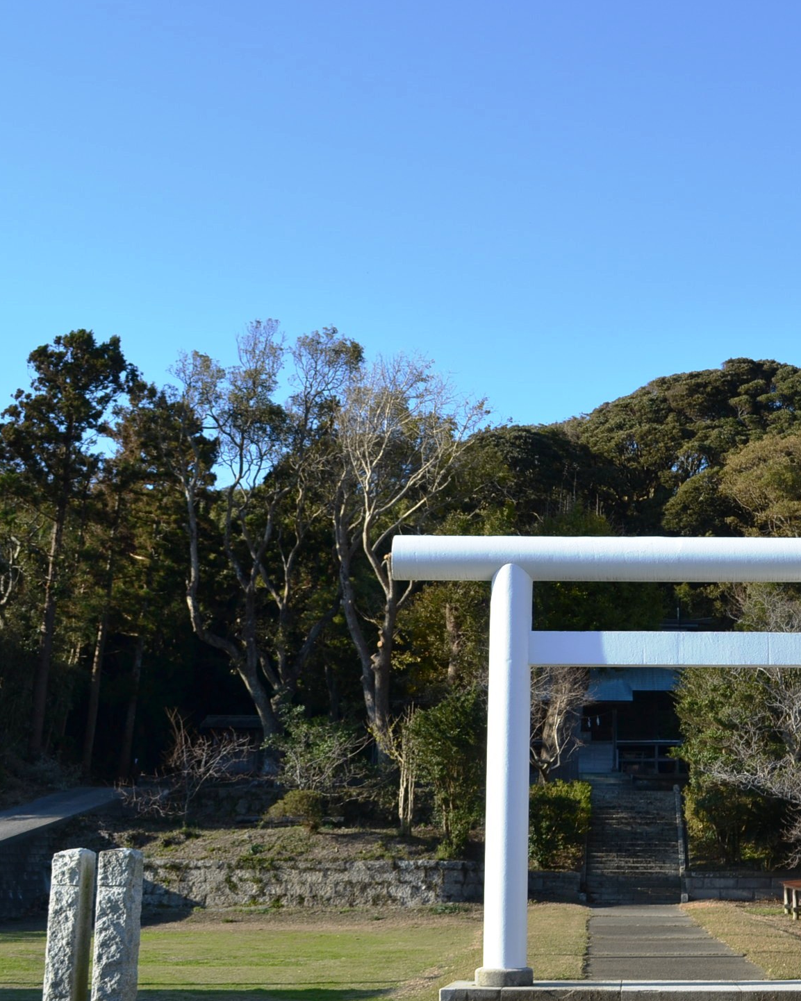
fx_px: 1601
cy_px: 514
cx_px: 652
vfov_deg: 34.7
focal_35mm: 54
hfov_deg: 27.5
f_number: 7.1
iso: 100
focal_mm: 24
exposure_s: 1/200
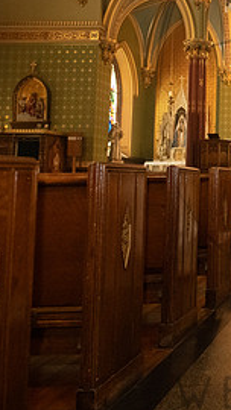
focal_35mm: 45
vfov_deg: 44.6
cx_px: 383
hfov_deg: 20.8
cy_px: 127
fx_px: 490
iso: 6400
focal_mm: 20
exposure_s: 1/160
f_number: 3.5
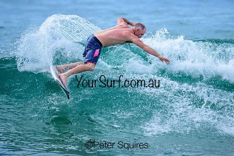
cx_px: 130
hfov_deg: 1.9
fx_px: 6976
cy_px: 66
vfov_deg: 1.3
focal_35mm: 1073
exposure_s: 1/3200
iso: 400
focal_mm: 800
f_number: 6.3
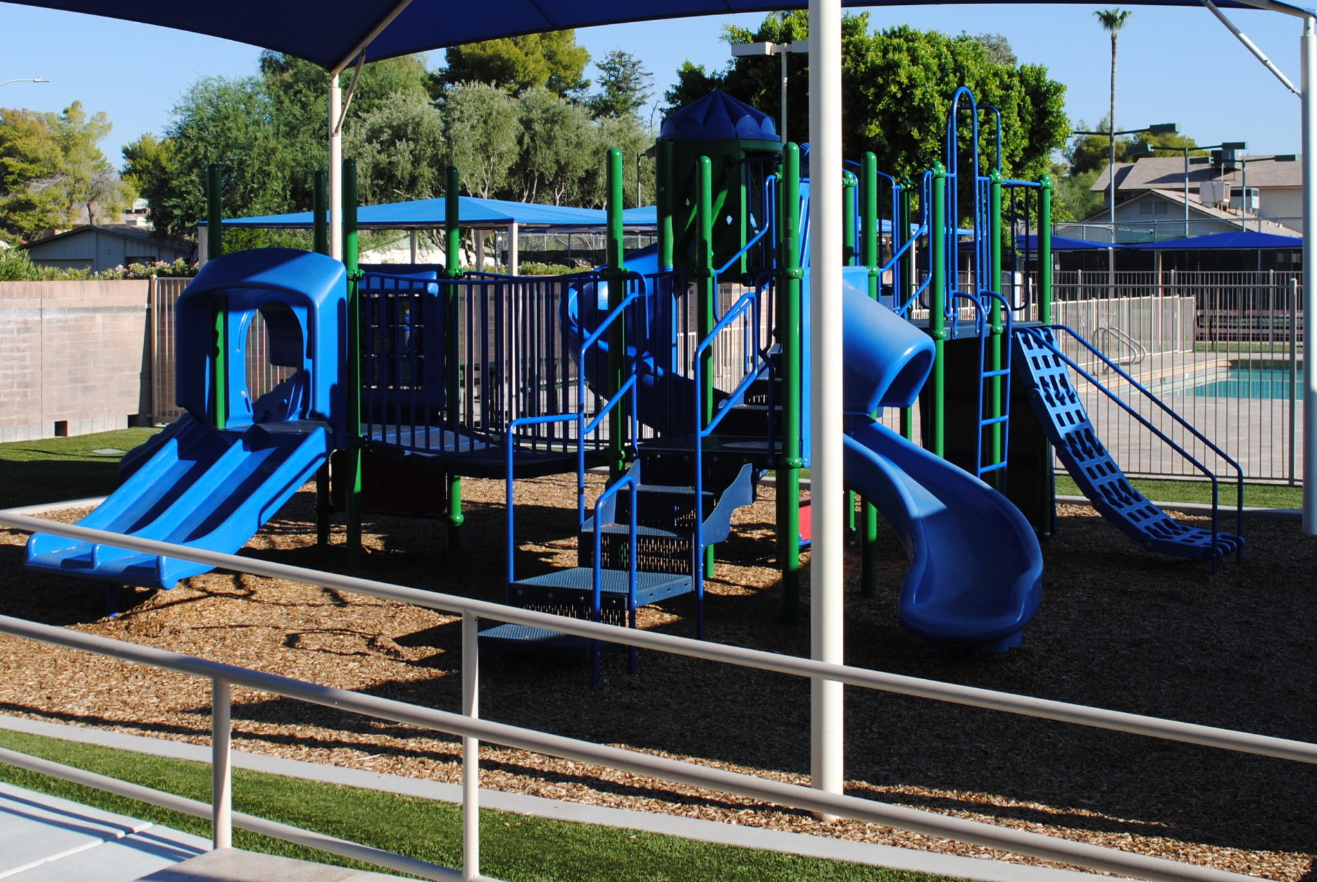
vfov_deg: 26.0
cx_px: 589
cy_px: 348
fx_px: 1904
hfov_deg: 38.1
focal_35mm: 52
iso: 100
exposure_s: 1/200
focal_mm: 22
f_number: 7.1
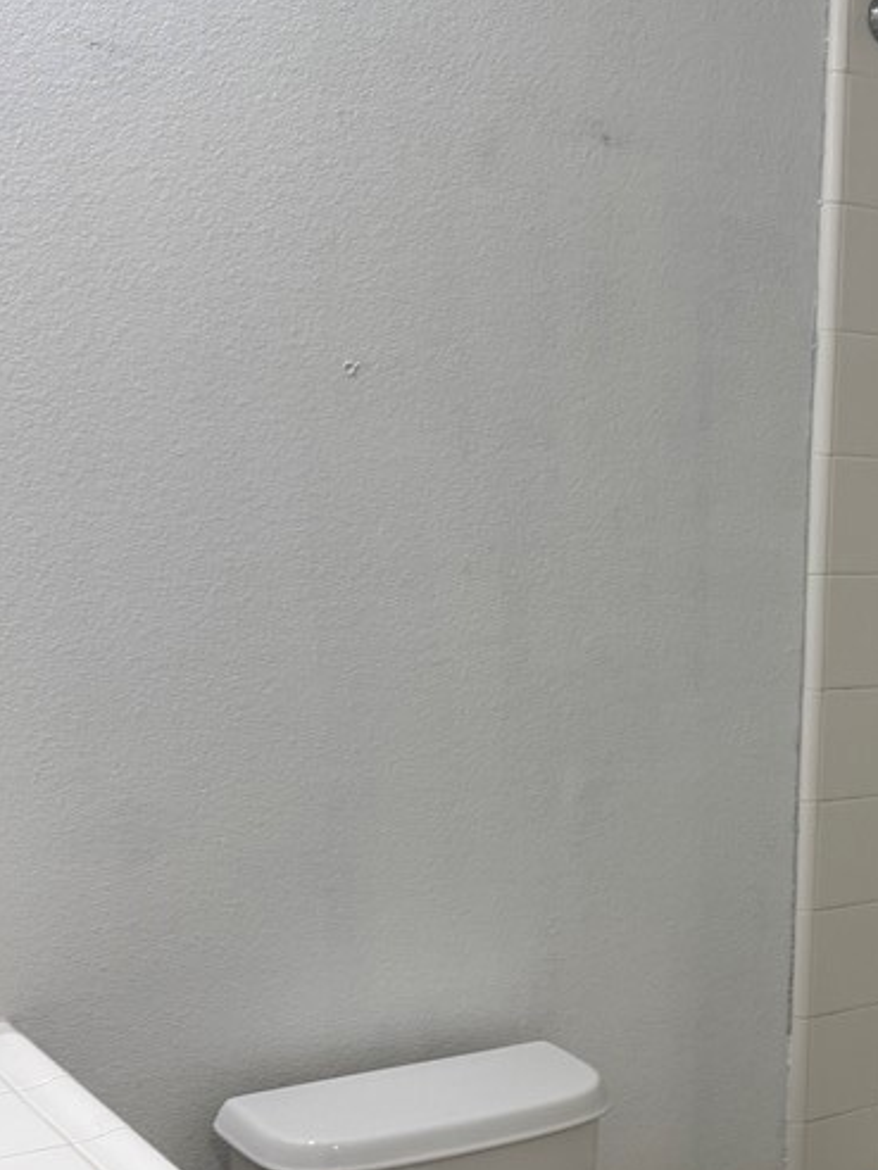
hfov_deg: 28.1
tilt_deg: -11.4
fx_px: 1691
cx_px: 776
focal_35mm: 50
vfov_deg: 37.6
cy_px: 820
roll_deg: -1.4
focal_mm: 6.76
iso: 160
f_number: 1.78
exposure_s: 1/60
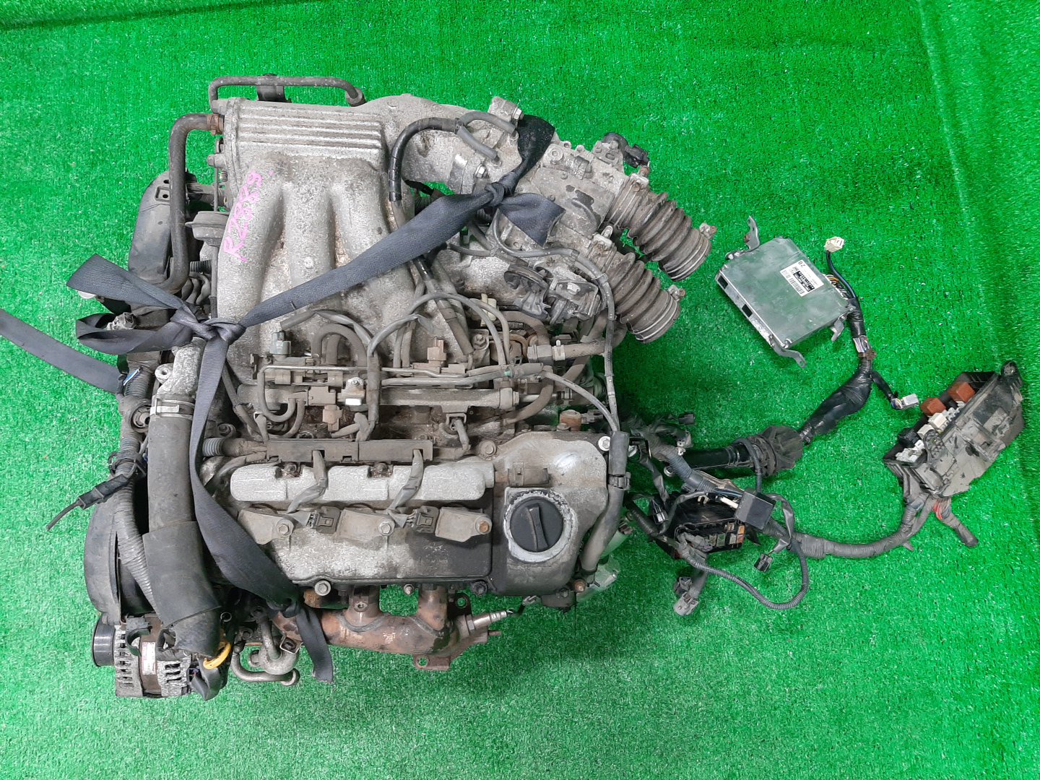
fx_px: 781
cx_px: 520
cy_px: 390
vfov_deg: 53.1
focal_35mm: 26
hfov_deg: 67.3
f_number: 1.7
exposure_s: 1/50
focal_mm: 3.93
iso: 213
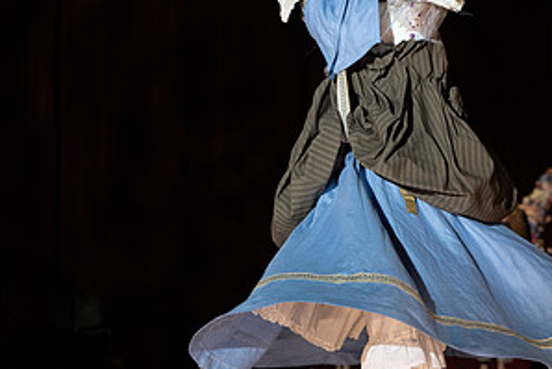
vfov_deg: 8.0
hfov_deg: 11.9
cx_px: 406
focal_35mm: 172
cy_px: 166
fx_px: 2638
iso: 800
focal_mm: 81
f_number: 3.5
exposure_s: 1/640
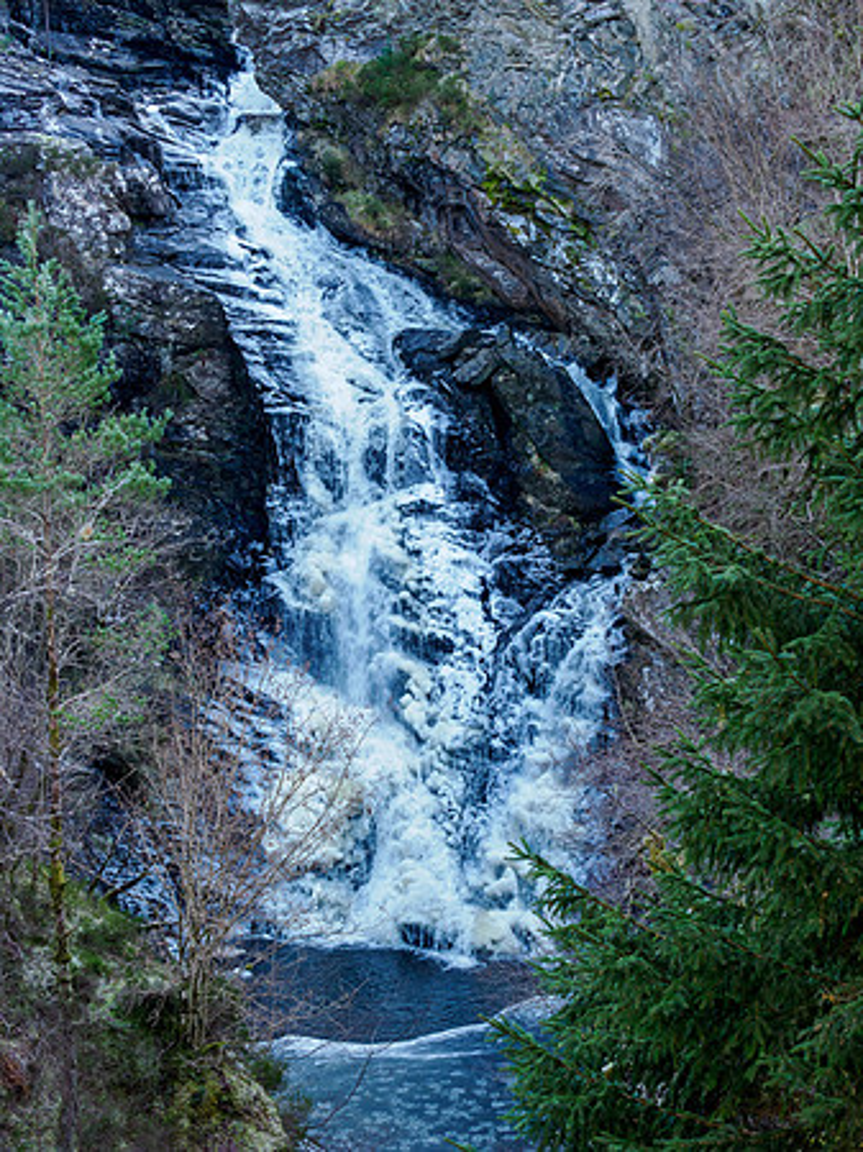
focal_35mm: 80
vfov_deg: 24.4
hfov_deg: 18.4
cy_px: 576
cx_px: 432
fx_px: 2662
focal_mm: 40
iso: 400
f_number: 5.6
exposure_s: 1/60
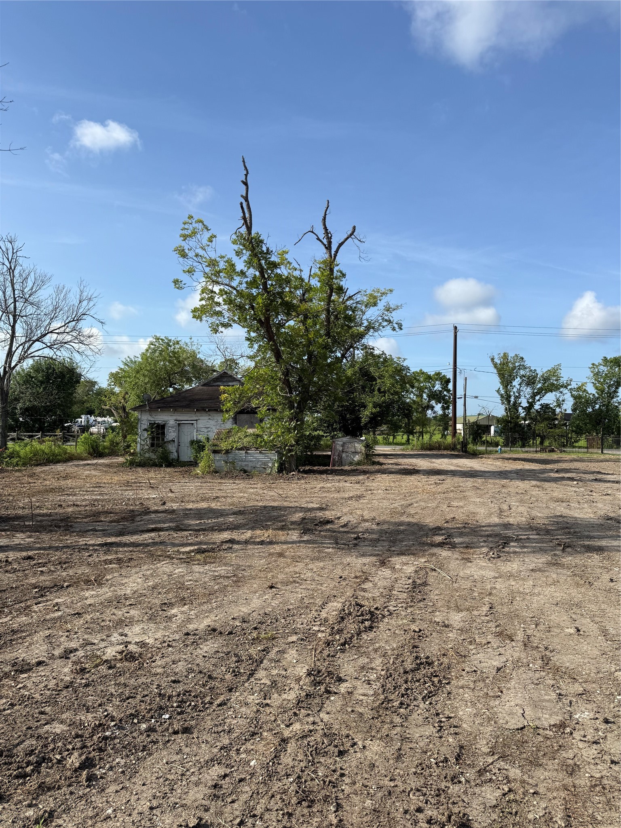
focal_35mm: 24
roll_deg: -1.1
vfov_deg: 71.6
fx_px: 574
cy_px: 414
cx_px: 310
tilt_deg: +2.1
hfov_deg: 56.8
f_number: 1.78
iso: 80
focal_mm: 6.76
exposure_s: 1/2801
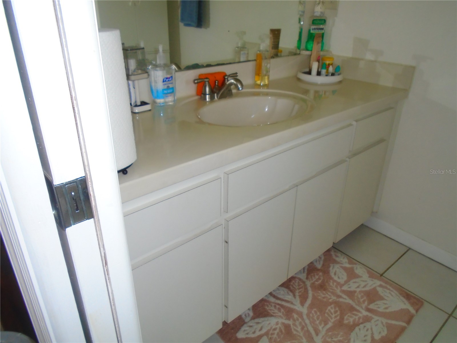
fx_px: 343
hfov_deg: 67.3
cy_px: 172
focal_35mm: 26
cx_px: 228
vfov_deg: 53.1
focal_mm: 4.6
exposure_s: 1/30
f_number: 3.2
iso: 200
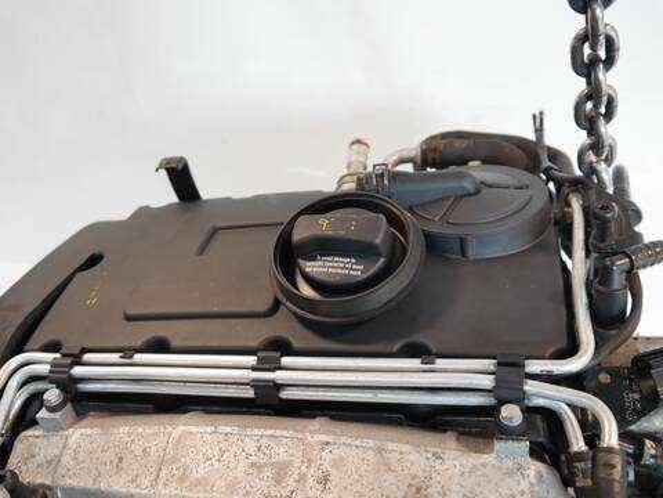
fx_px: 613
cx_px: 332
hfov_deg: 56.8
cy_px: 249
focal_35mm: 32
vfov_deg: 44.2
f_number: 3.8
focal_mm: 16
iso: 640
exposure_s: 1/60
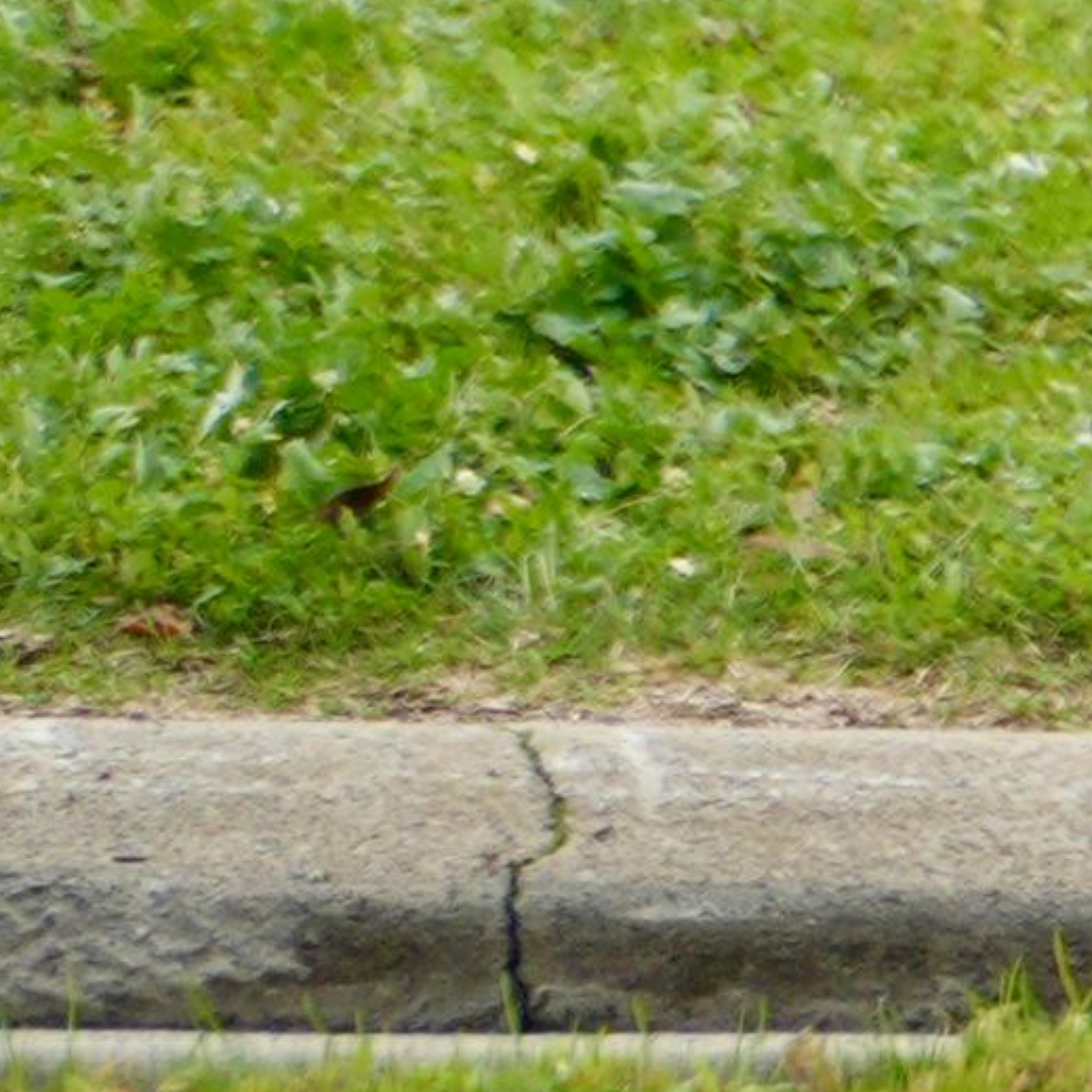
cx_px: 4945
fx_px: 46044
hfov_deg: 1.3
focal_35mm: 1290
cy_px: -1676
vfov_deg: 1.4
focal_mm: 105
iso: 200
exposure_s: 1/200
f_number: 4
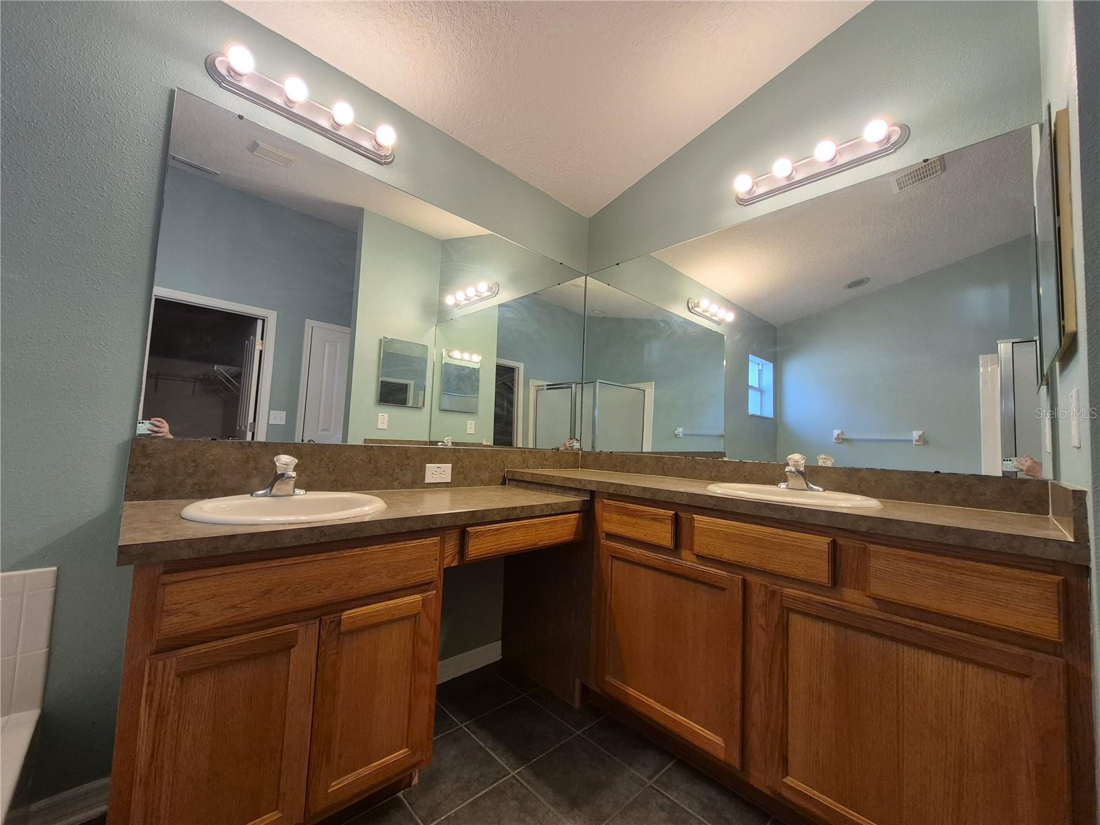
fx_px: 413
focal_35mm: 13
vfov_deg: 89.9
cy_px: 412
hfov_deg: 106.2
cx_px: 550
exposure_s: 1/60
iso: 80
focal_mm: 1.74
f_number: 2.2
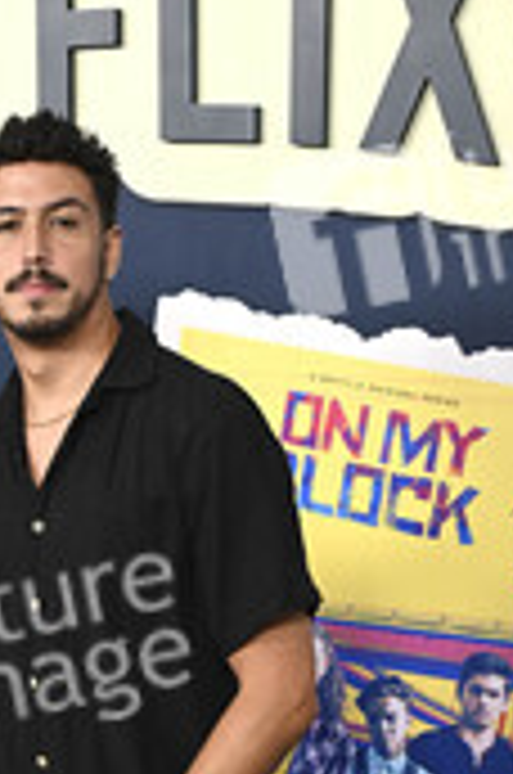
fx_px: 1996
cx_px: 90
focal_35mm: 93
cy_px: 886
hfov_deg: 14.5
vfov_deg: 20.7
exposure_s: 1/250
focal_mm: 40
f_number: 5.6
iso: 1250
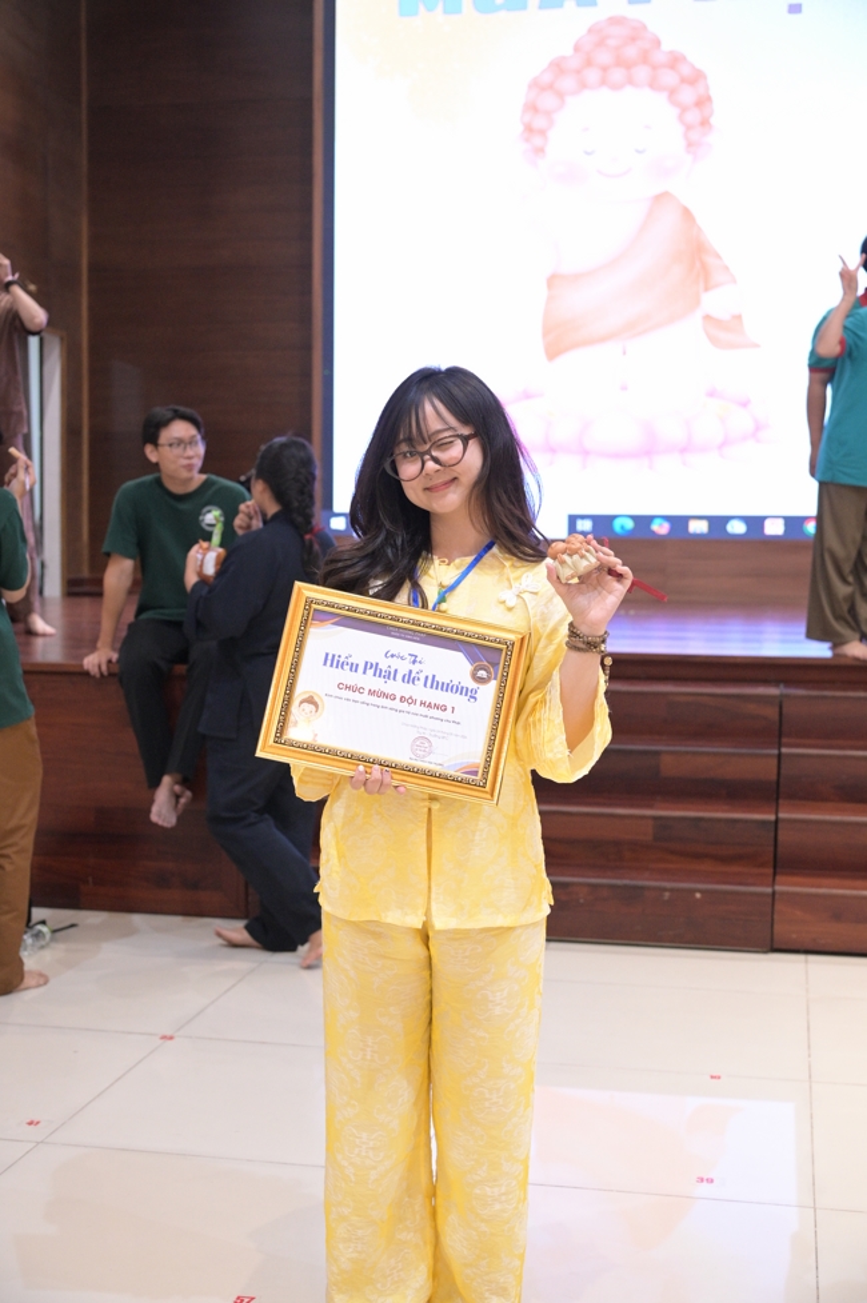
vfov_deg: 41.1
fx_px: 1736
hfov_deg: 28.0
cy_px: 652
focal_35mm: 48
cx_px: 434
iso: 5000
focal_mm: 48
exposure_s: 1/160
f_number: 4
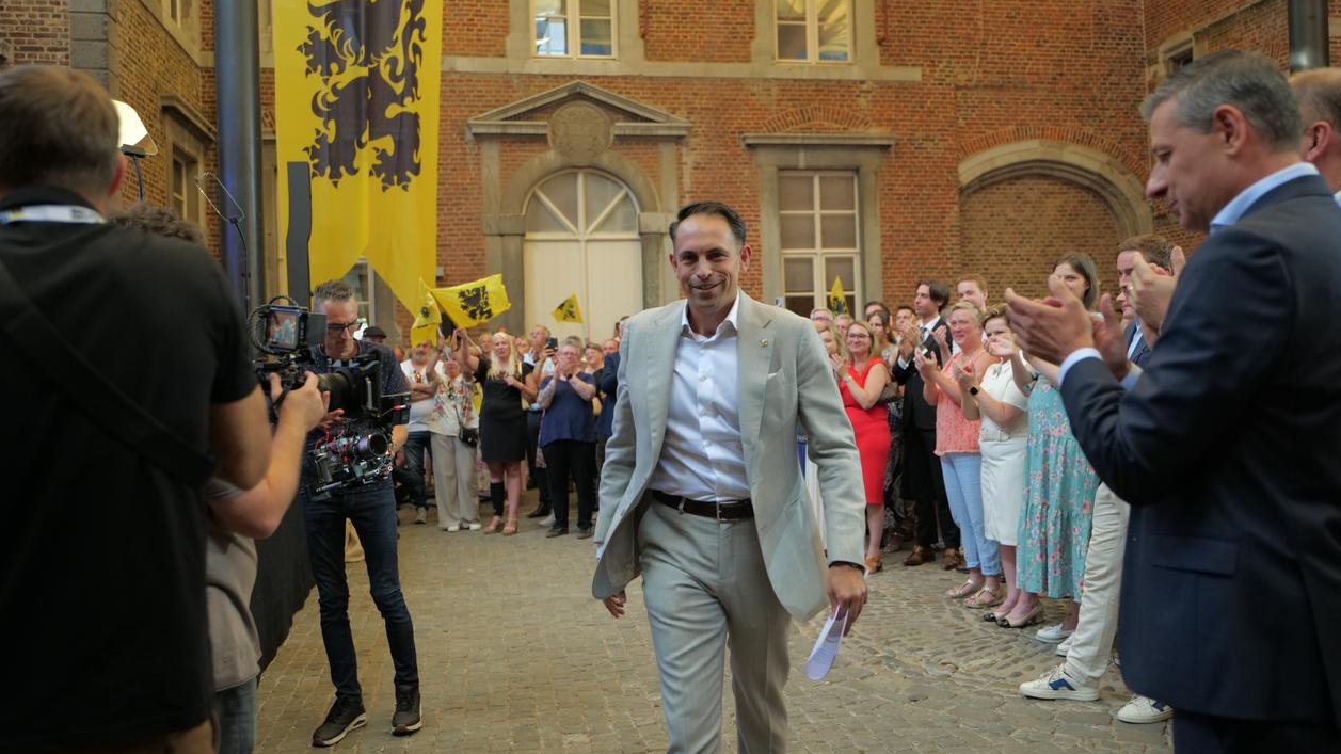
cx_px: 682
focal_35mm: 32
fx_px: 1138
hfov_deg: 61.0
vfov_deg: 36.7
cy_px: 360
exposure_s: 1/500
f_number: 2.8
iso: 2000
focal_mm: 29
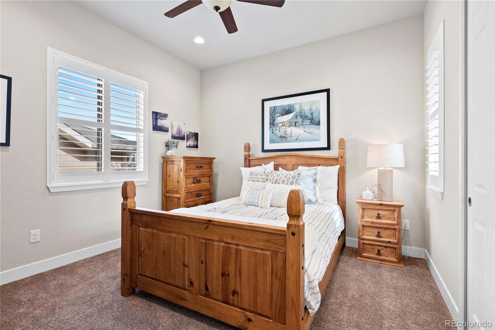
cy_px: 165
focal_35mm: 17
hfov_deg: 93.3
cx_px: 248
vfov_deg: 70.5
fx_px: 234
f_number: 8
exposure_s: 1/6
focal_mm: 17
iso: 640
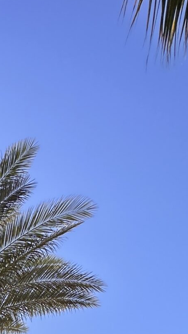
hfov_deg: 21.3
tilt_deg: +5.9
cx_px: -87
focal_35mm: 48
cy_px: 514
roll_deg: +0.1
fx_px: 425
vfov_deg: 27.5
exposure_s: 1/1103
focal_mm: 2.22
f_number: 2.2
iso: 50
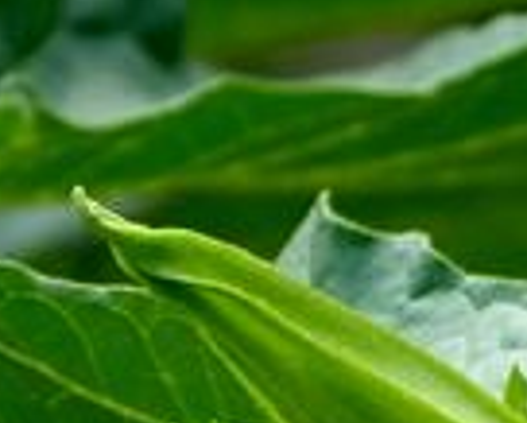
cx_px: 682
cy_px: -31
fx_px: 25410
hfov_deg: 1.2
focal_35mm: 1628
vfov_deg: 1.0
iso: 80
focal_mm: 63.7
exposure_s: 1/160
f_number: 4.1
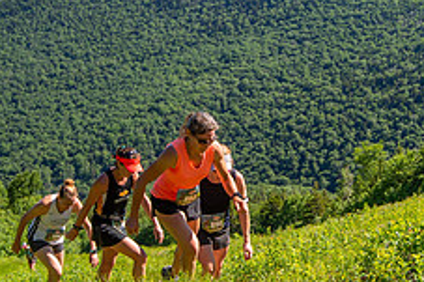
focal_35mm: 69
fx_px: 812
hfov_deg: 29.2
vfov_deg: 19.7
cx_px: 258
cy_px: 138
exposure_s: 1/400
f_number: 5
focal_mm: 27
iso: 100
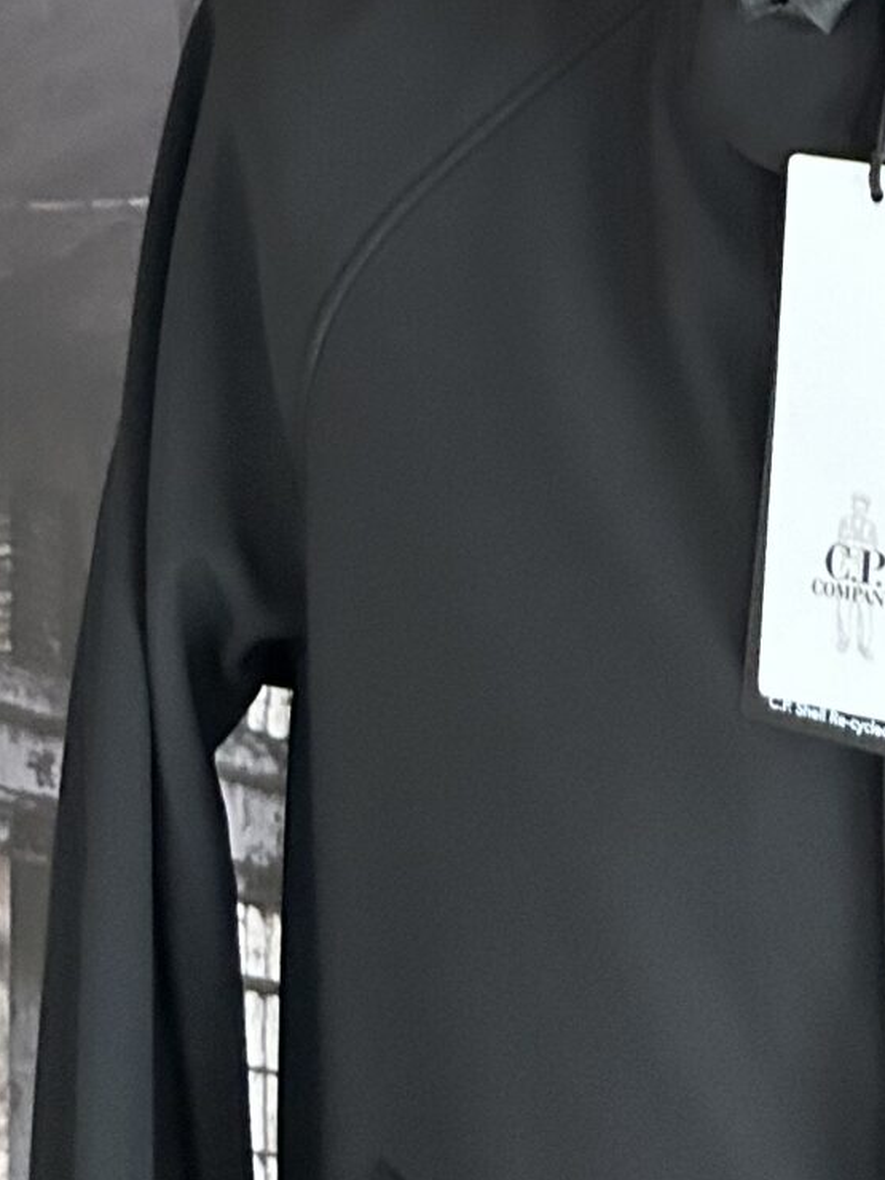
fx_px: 3068
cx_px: 1032
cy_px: -654
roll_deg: -1.4
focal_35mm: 90
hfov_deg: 15.8
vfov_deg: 18.8
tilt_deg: -8.4
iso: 400
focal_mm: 5.7
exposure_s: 1/33
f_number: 1.5
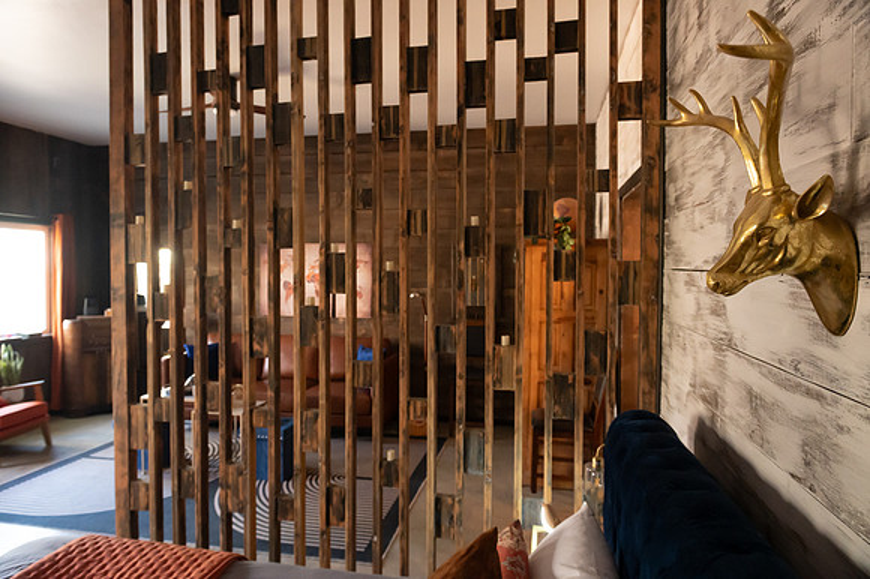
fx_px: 580
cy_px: 290
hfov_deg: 73.8
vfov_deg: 53.1
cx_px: 435
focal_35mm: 24
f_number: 4
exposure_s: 1/80
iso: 6400
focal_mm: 24
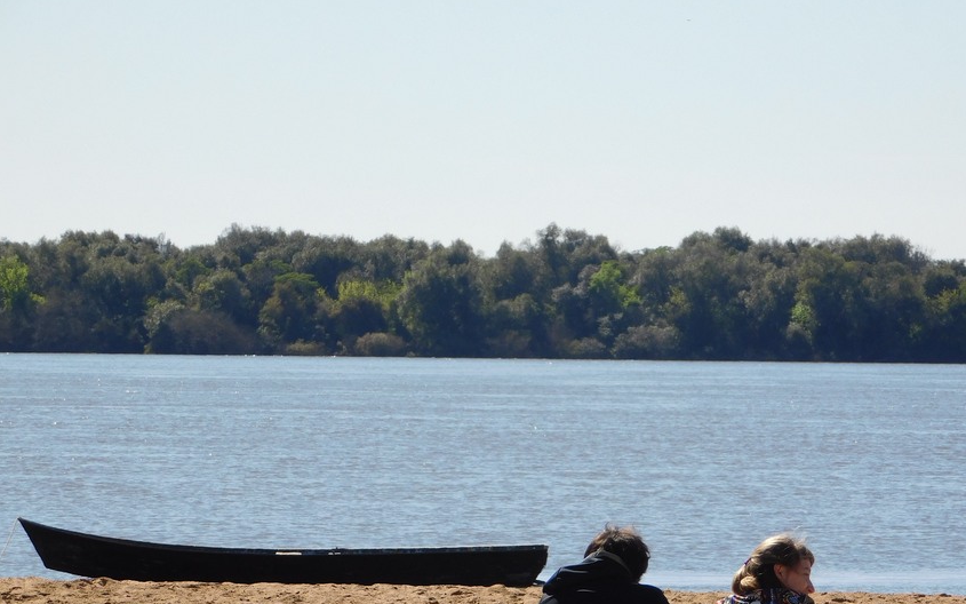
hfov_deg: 7.2
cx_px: 533
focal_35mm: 291
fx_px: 7661
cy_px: 399
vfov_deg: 4.5
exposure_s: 1/640
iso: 125
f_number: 5.6
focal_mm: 41.3
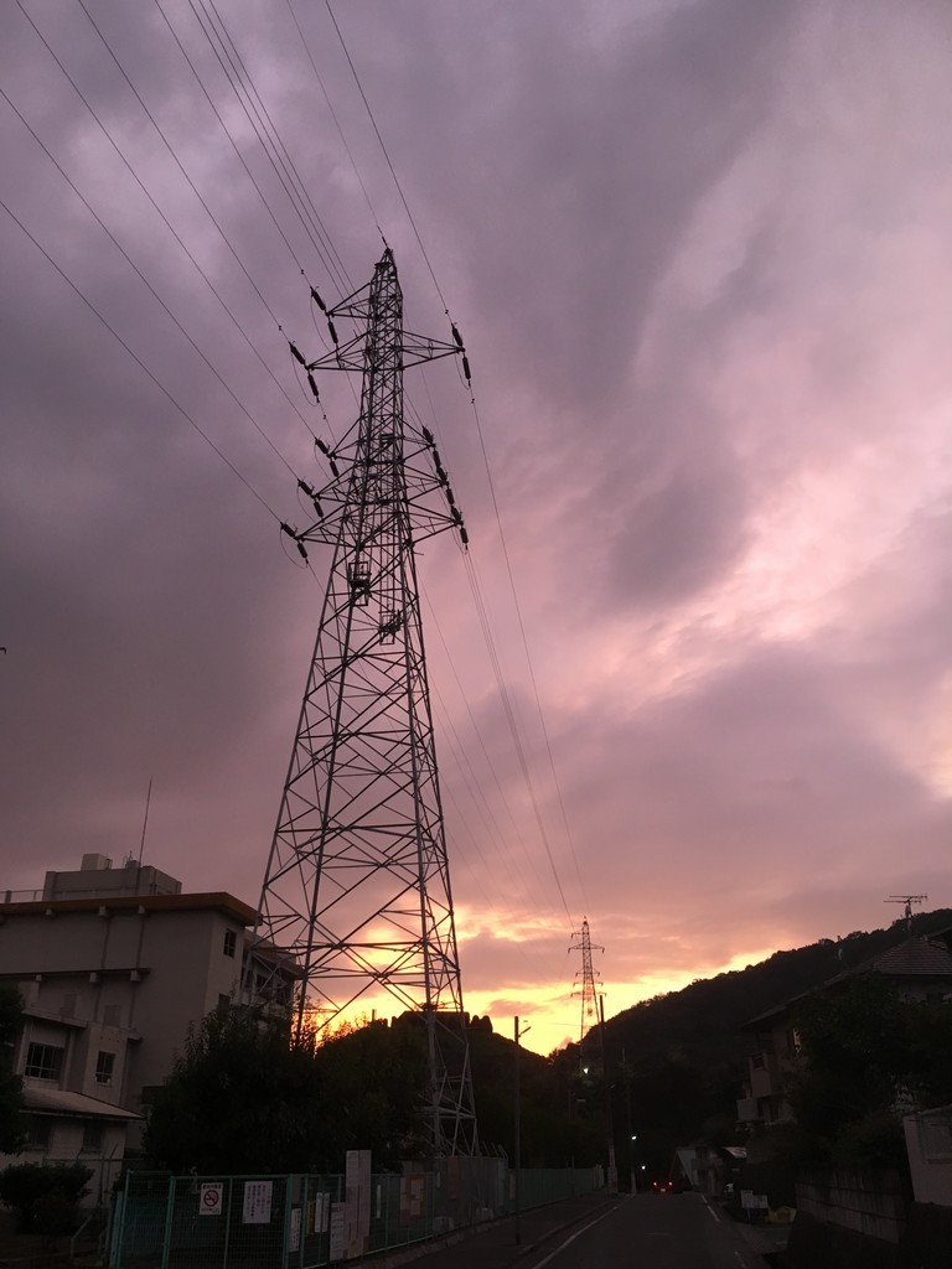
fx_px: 1063
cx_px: 476
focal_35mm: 29
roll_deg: +2.3
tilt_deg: +26.4
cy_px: 634
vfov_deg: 61.7
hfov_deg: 48.2
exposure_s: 1/30
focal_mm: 4.15
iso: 100
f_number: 2.2
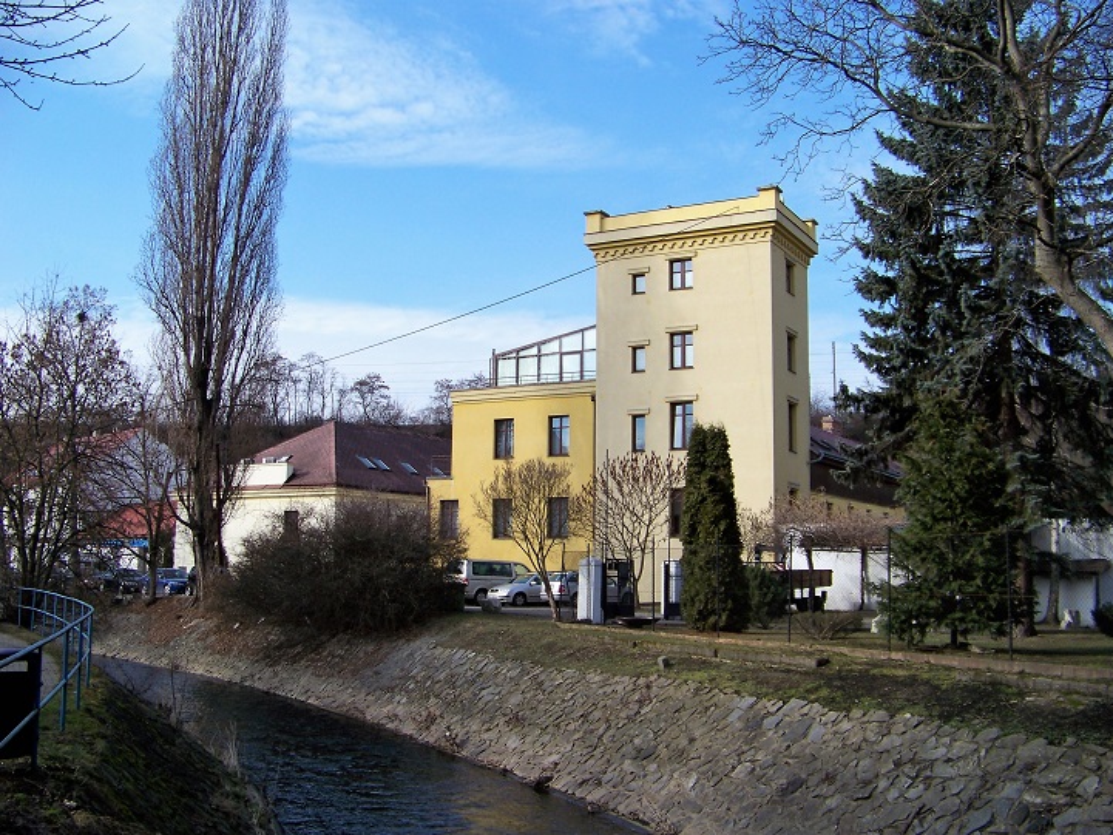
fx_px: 1158
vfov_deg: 39.7
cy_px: 418
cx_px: 556
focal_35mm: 36
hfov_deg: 51.3
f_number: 2.8
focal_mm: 5.85
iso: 64
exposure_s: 1/1000
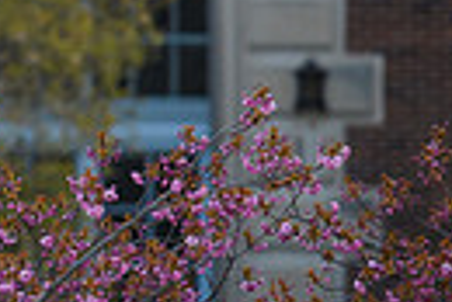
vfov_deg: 0.6
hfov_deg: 1.0
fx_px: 27200
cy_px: 18
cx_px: -462
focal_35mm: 2164
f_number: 5
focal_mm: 300
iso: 125
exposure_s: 1/200
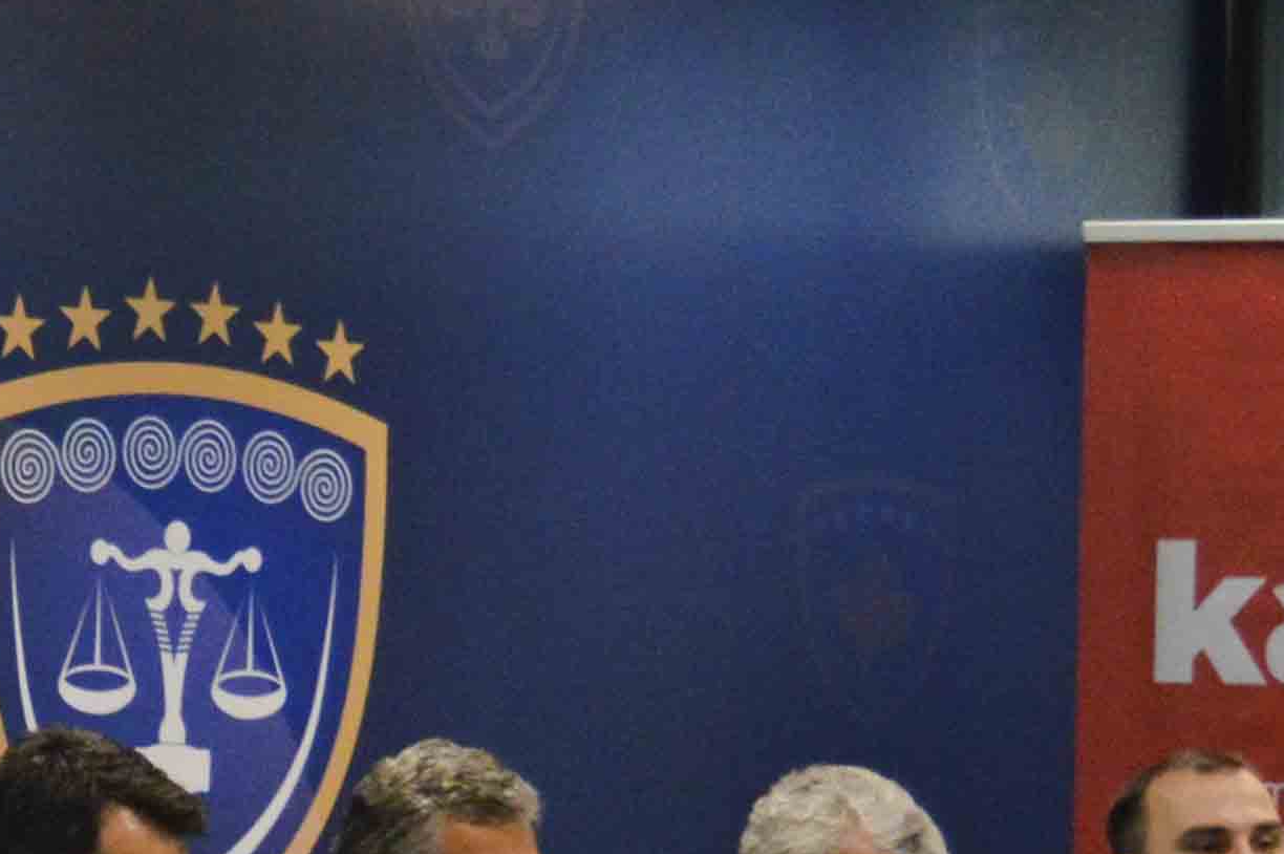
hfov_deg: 10.7
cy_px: 814
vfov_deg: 7.7
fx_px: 6308
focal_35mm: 177
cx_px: -1175
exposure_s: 1/200
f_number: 4
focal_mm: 24
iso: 1600
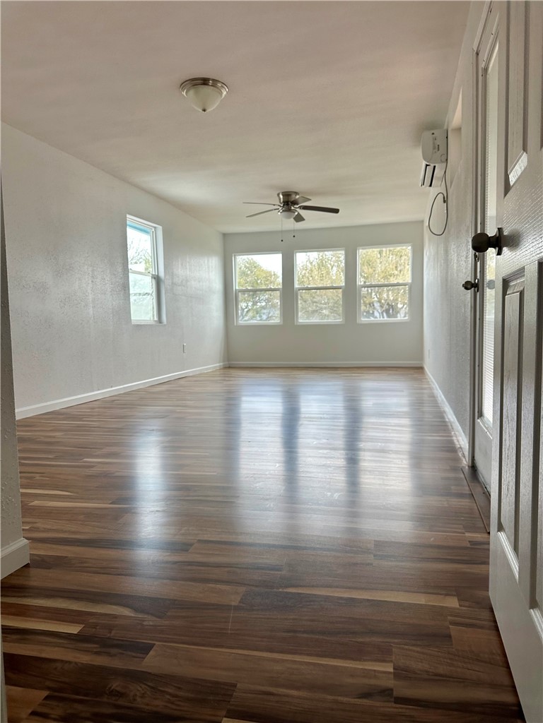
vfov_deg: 71.6
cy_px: 362
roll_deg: -1.4
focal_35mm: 24
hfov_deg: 56.8
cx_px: 272
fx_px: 502
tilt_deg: -6.3
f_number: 1.78
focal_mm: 6.86
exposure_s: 1/213
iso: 64
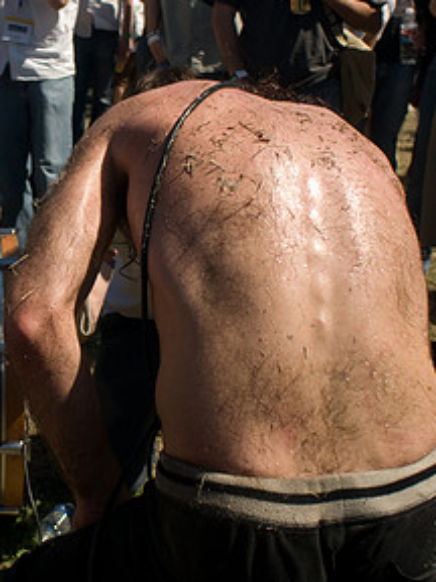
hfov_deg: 23.6
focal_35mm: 58
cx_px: -44
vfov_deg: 33.1
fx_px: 974
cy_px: 237
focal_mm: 20
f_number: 4
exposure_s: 1/1600
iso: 100
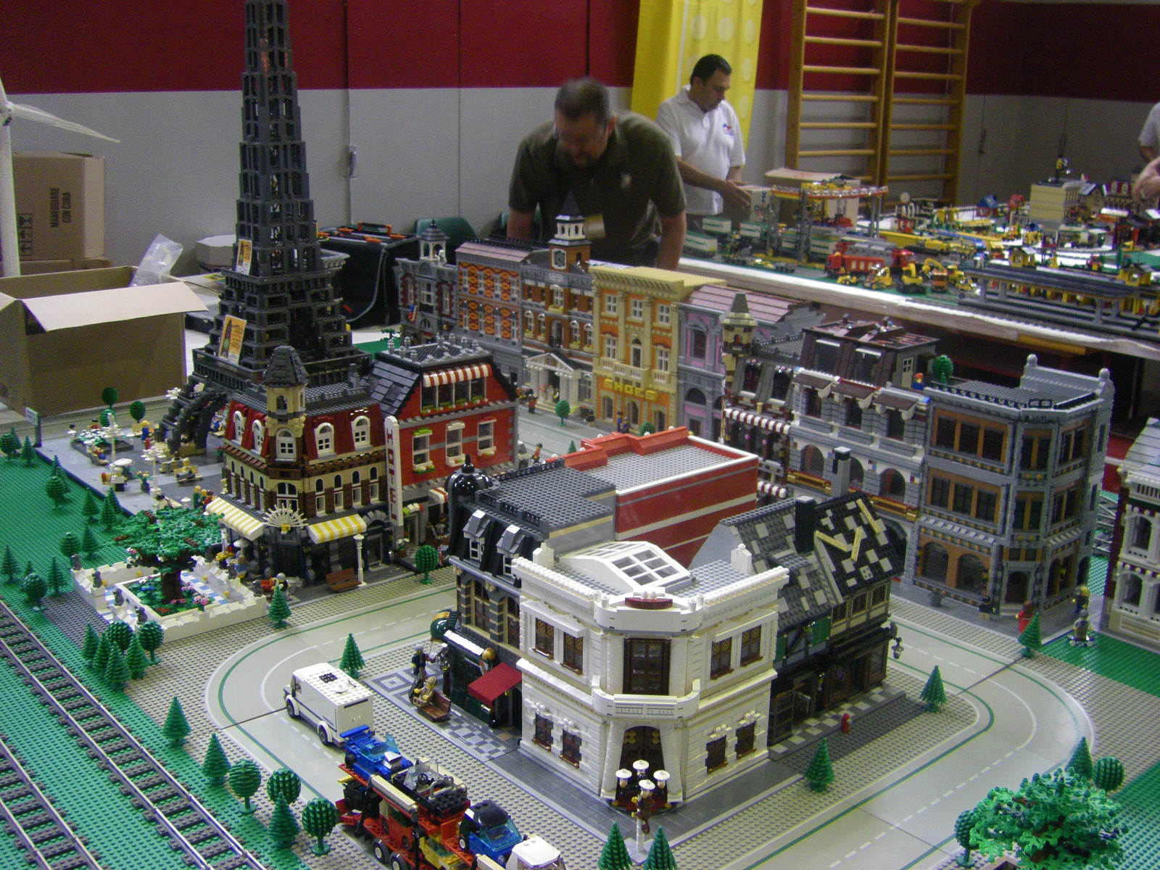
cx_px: 580
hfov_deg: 49.0
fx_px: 1273
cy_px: 435
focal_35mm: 38
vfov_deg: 37.7
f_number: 3.5
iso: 320
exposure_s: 1/50
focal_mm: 6.3
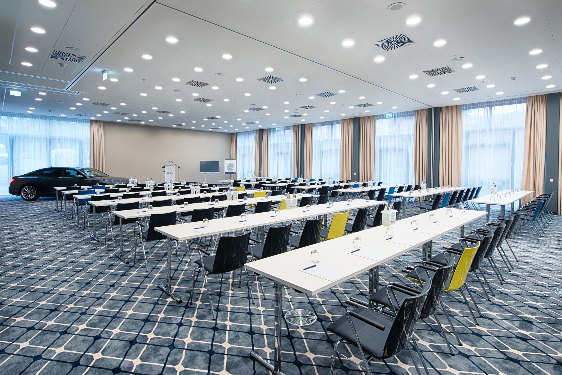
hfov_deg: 86.9
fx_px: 297
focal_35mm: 19
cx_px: 281
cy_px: 188
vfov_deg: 64.6
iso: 100
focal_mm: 19
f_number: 8
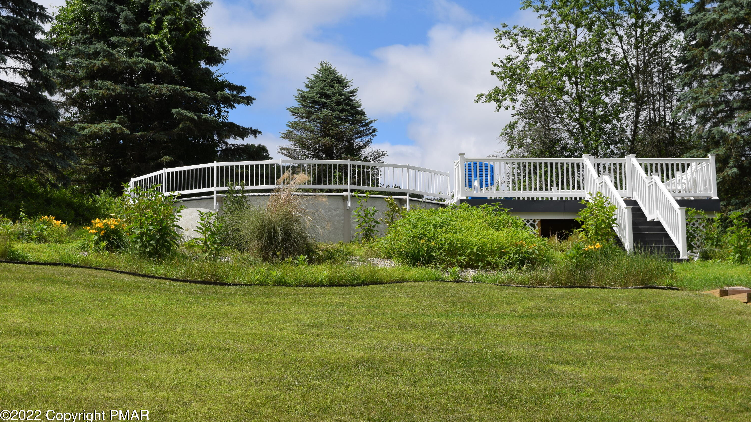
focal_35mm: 63
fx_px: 1254
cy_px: 188
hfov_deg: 33.3
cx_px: 375
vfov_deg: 19.1
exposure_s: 1/500
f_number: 11
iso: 200
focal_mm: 40
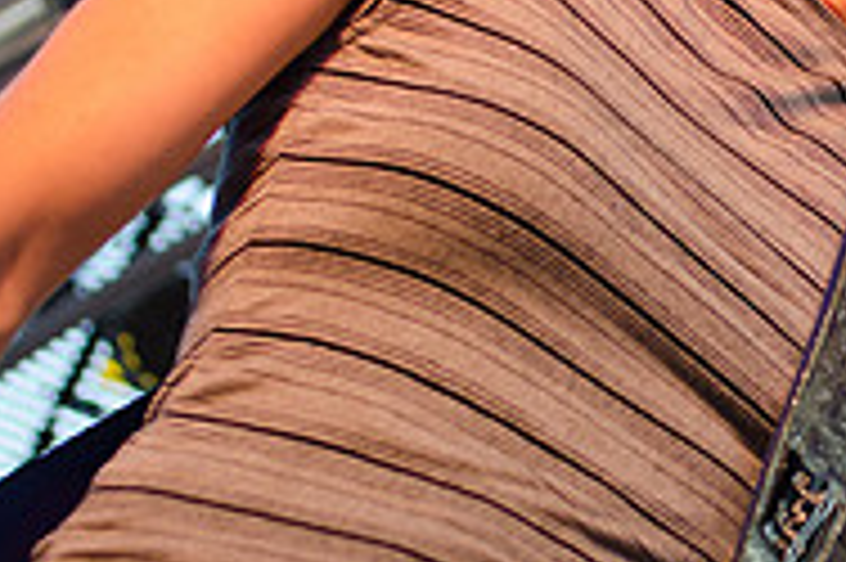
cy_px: 324
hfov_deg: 11.0
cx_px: 963
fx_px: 4344
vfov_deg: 7.4
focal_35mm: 185
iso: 400
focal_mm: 40
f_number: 3.5
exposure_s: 1/400
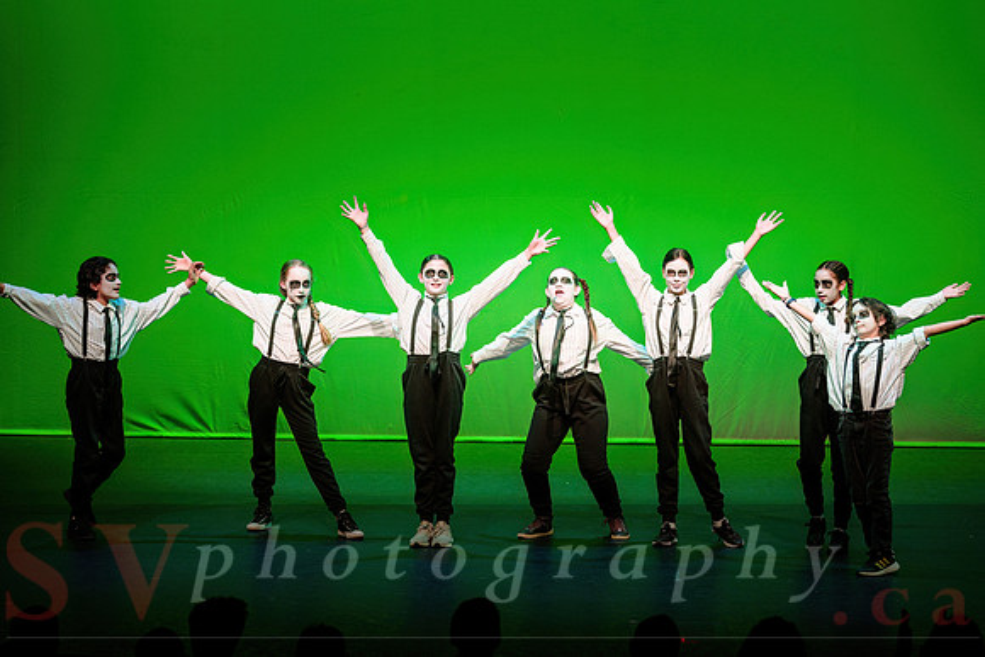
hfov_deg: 17.6
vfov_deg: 11.8
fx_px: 3174
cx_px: 492
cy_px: 328
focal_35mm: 116
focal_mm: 116
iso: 1250
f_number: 3.2
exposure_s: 1/200
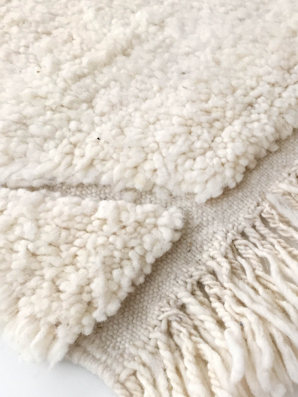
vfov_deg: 39.4
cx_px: 197
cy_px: 293
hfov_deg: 30.7
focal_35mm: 47
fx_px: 540
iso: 50
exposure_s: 1/33
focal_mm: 4.15
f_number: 2.2
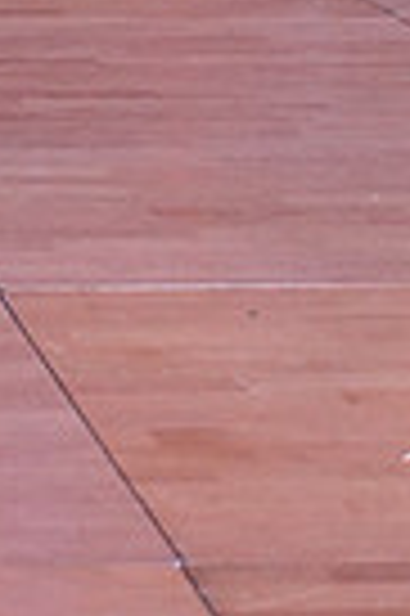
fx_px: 3631
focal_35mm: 212
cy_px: -486
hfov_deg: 6.3
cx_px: -408
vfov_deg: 9.3
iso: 2500
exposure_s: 1/400
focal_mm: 50
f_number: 4
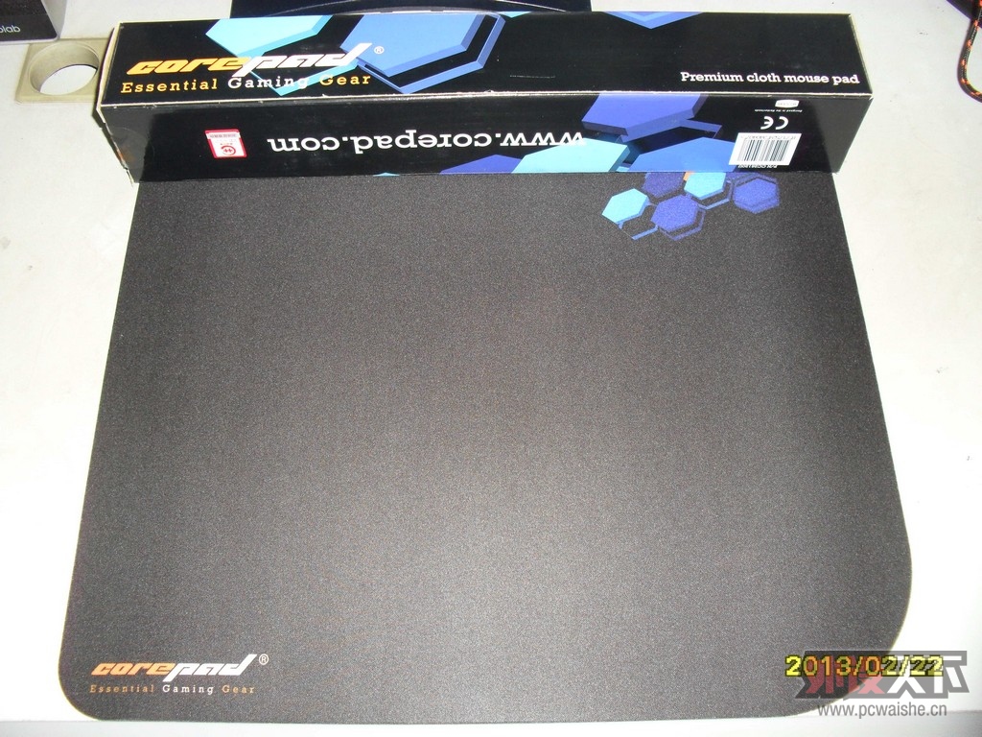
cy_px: 368
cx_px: 491
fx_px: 993
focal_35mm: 35
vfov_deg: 40.7
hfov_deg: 52.6
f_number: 3.2
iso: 200
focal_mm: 6.3
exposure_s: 1/45
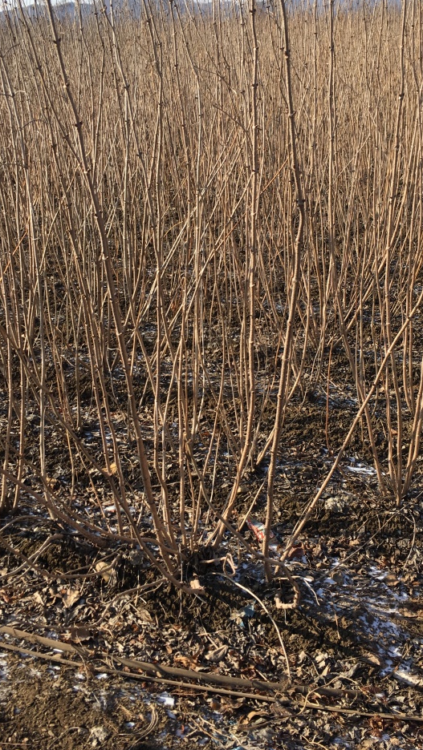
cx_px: 213
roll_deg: +3.3
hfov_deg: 32.9
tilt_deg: -23.2
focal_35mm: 36
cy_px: 331
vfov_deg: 55.1
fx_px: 717
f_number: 2.2
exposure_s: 1/769
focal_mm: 4.15
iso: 25
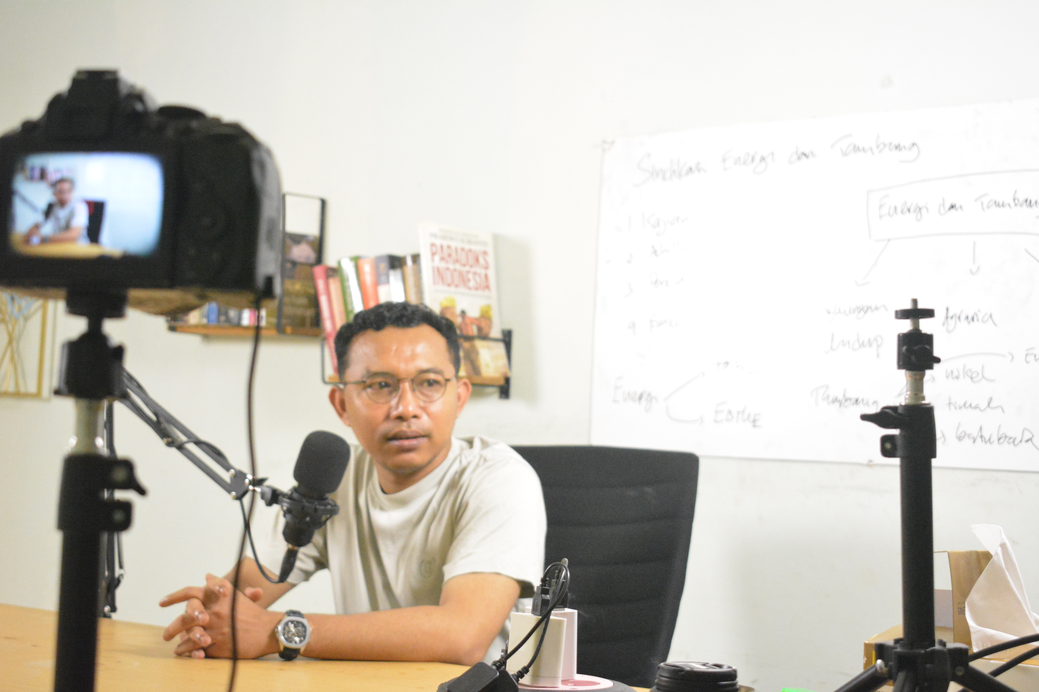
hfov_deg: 33.4
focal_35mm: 60
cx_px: 520
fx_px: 1732
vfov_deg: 22.6
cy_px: 346
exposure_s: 1/160
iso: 6400
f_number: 5
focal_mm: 40
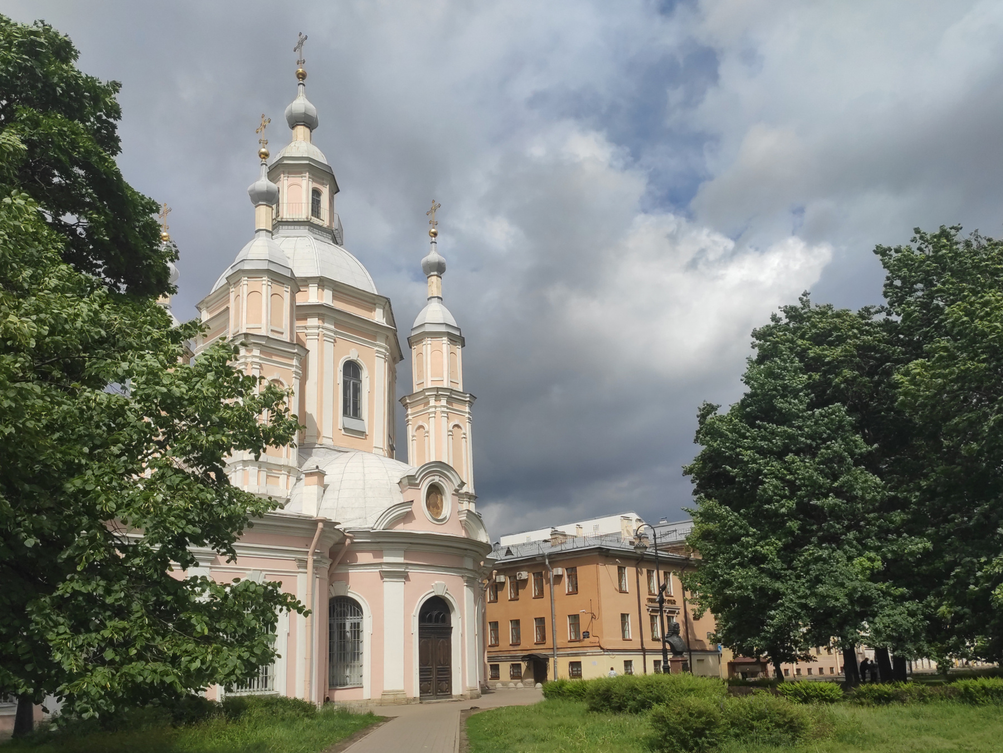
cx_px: 502
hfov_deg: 67.3
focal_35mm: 26
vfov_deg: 53.1
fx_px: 753
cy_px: 376
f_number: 1.75
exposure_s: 1/4829
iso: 200
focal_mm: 4.77
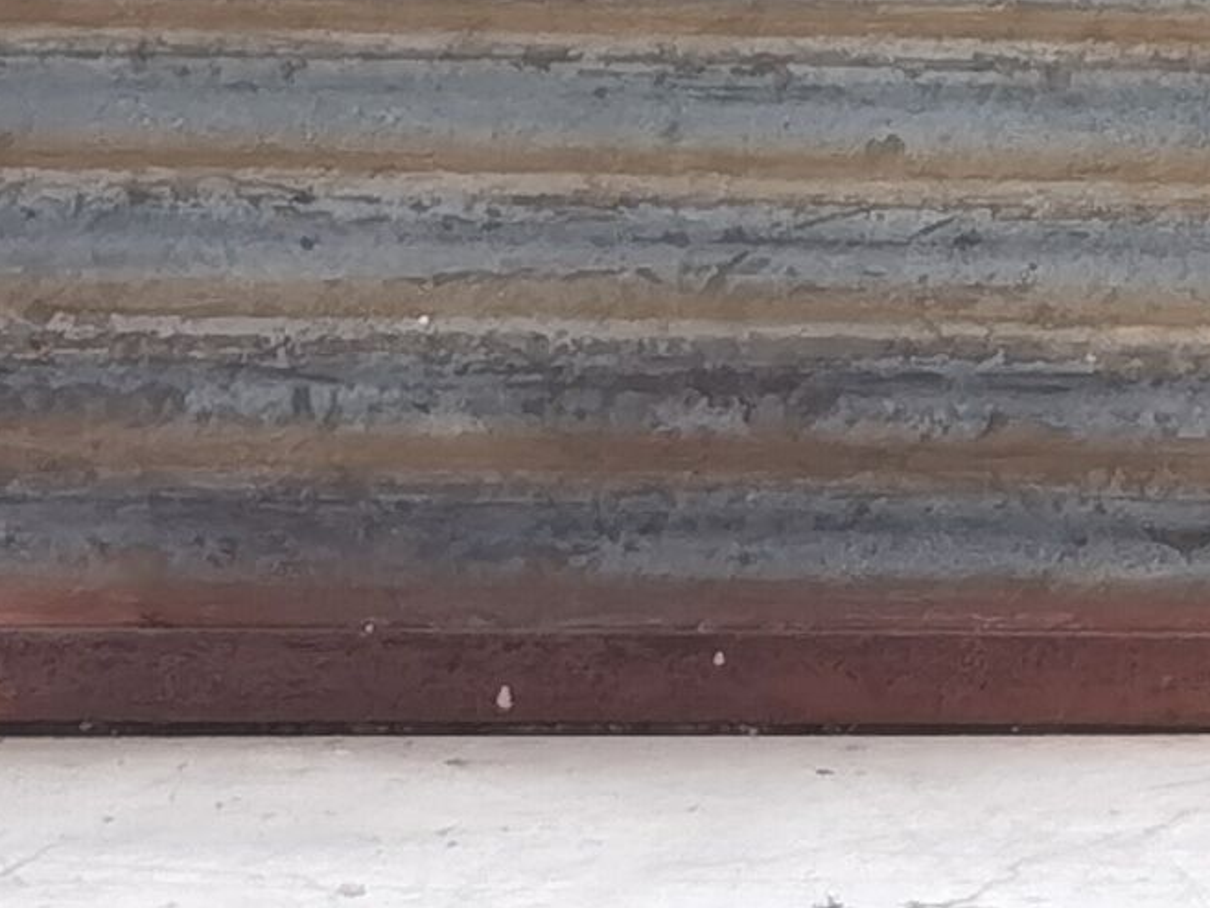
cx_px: 2849
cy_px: -619
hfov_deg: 9.5
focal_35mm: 187
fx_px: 6538
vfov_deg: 7.7
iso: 320
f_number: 1.9
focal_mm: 6.71
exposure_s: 1/50
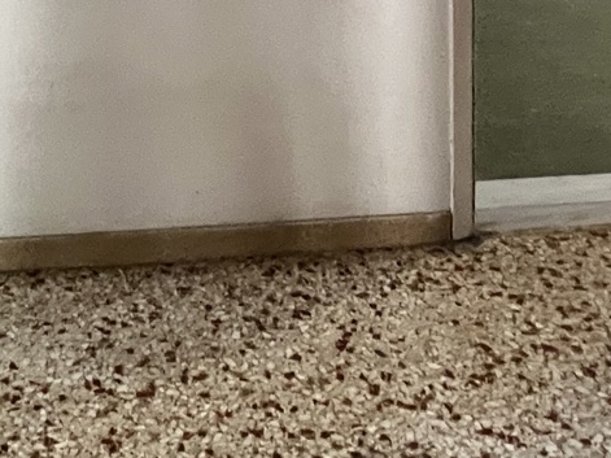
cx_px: 183
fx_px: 935
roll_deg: +1.0
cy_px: -322
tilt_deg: -0.7
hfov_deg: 35.7
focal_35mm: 53
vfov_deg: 20.8
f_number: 1.8
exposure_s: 1/60
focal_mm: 1.57
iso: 500
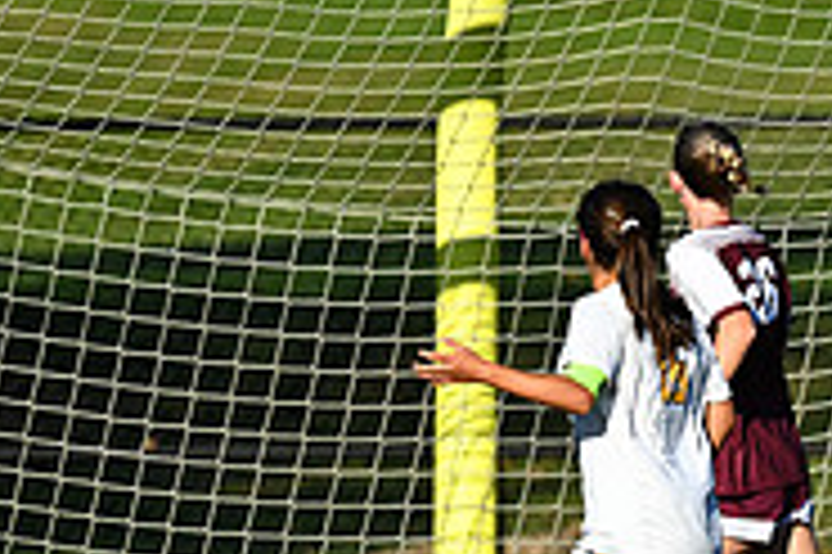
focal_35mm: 1569
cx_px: 1003
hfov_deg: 1.3
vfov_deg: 0.9
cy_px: 610
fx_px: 36228
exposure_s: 1/2000
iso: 360
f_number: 5.6
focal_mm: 500
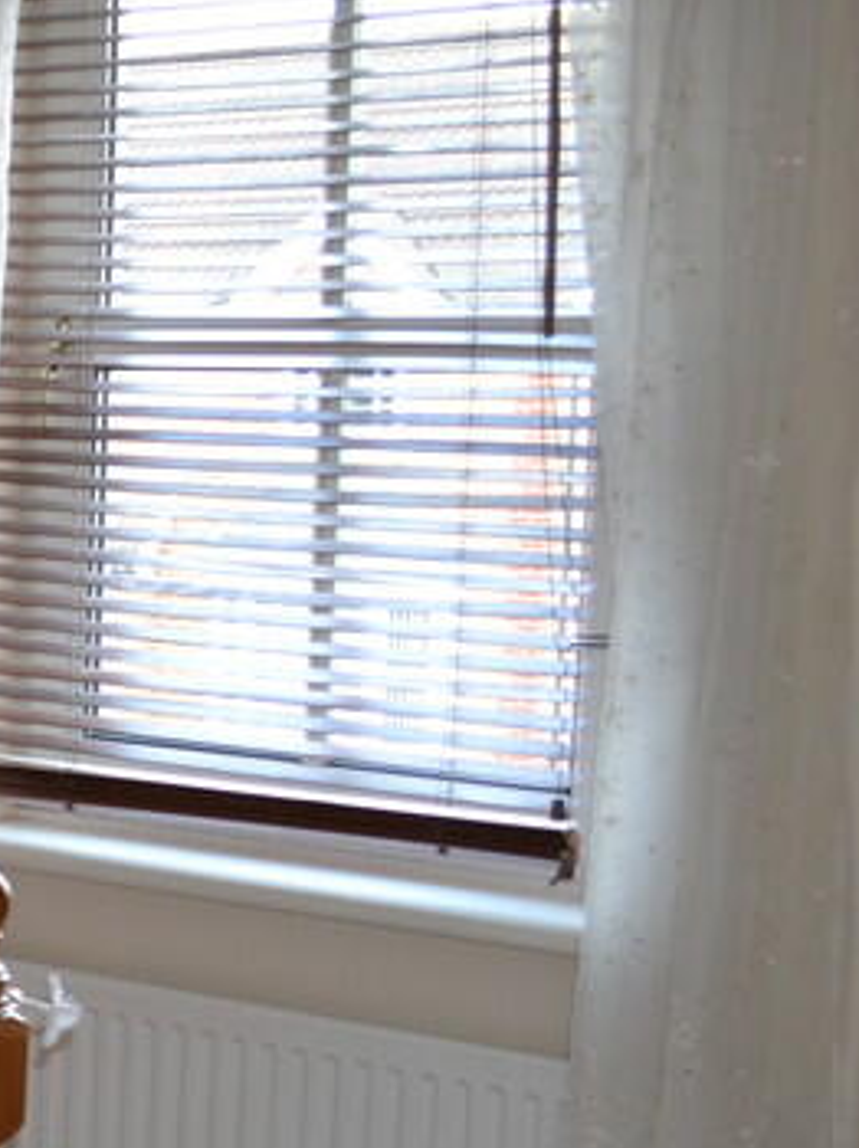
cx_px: -767
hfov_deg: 15.9
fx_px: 2518
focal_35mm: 76
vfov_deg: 25.5
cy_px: 772
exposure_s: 1/60
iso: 400
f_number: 4
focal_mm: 18
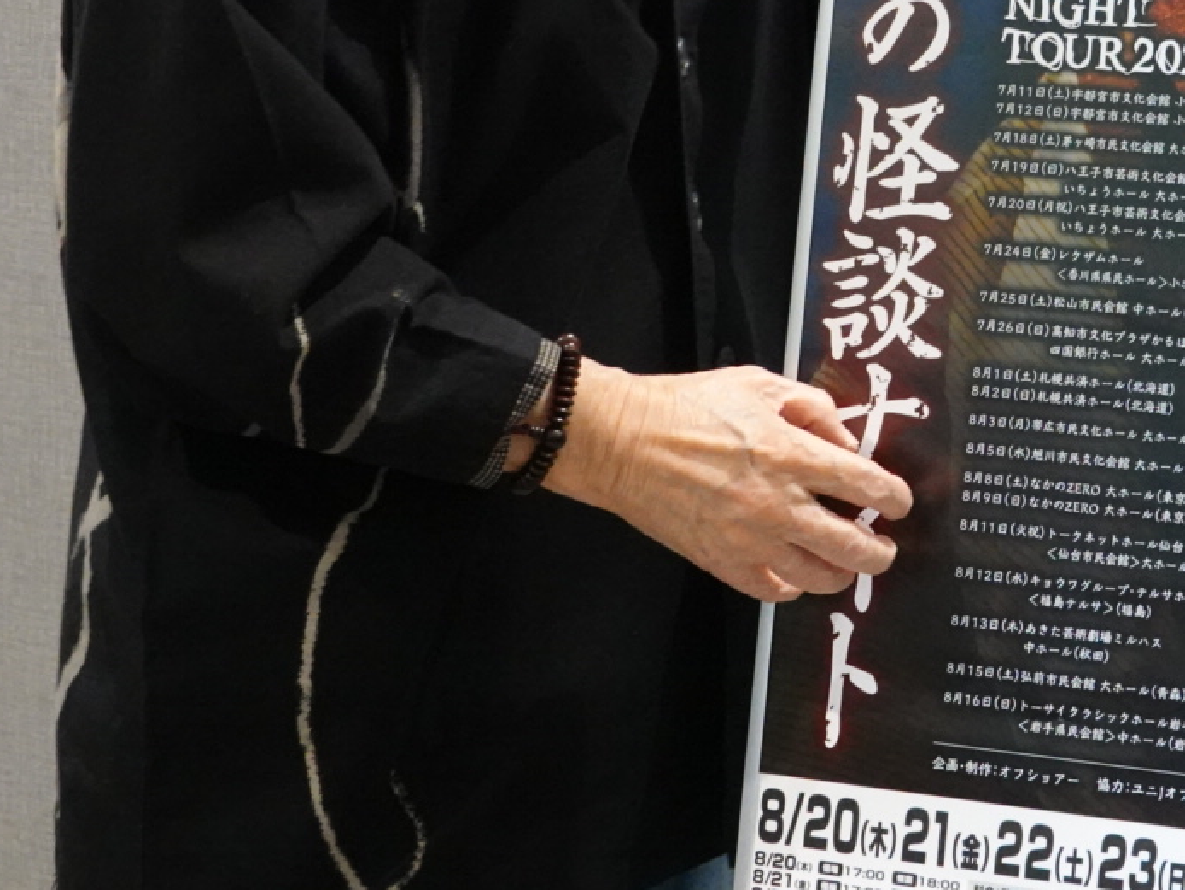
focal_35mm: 112
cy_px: -29
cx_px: 973
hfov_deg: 17.4
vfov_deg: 13.0
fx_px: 3835
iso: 2500
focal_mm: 19.03
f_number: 4
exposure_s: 1/125
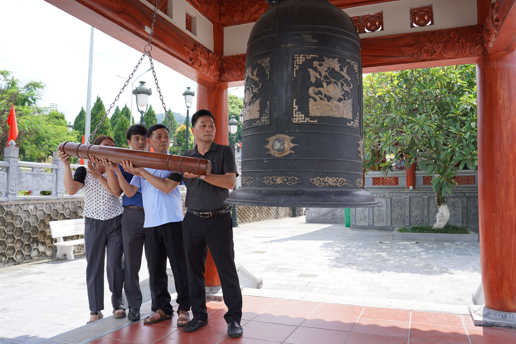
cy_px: 172
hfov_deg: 65.5
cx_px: 258
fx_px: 401
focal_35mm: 28
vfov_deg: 46.4
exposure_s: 1/250
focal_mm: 28
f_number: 4
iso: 100
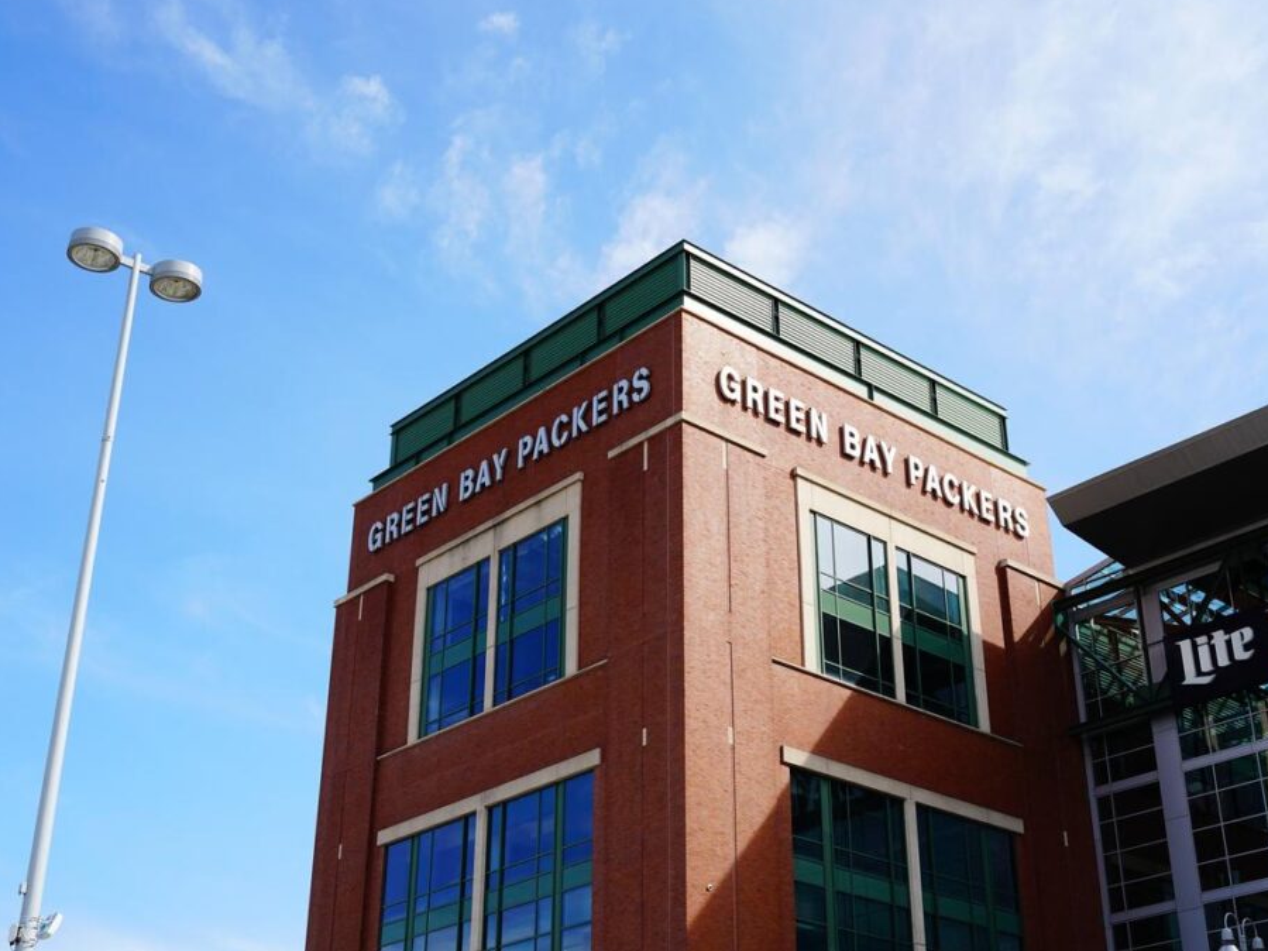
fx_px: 1717
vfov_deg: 30.9
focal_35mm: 47
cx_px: 674
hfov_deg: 40.5
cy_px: 472
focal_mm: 42.8
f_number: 7.1
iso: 800
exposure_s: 1/1600
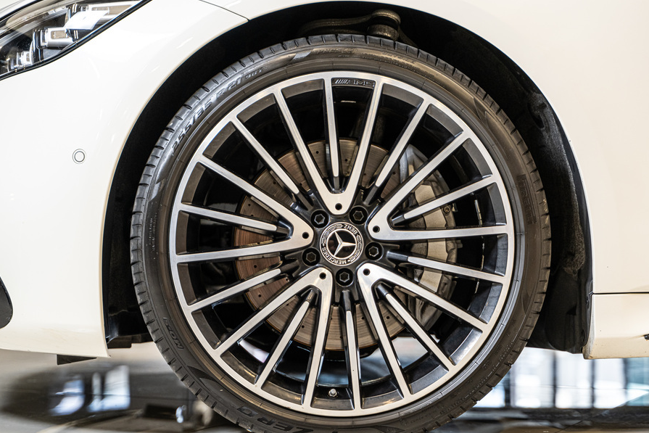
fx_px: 1298
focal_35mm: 72
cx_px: 340
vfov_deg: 18.9
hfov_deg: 28.1
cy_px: 246
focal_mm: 63
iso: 640
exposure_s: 1/160
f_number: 2.8
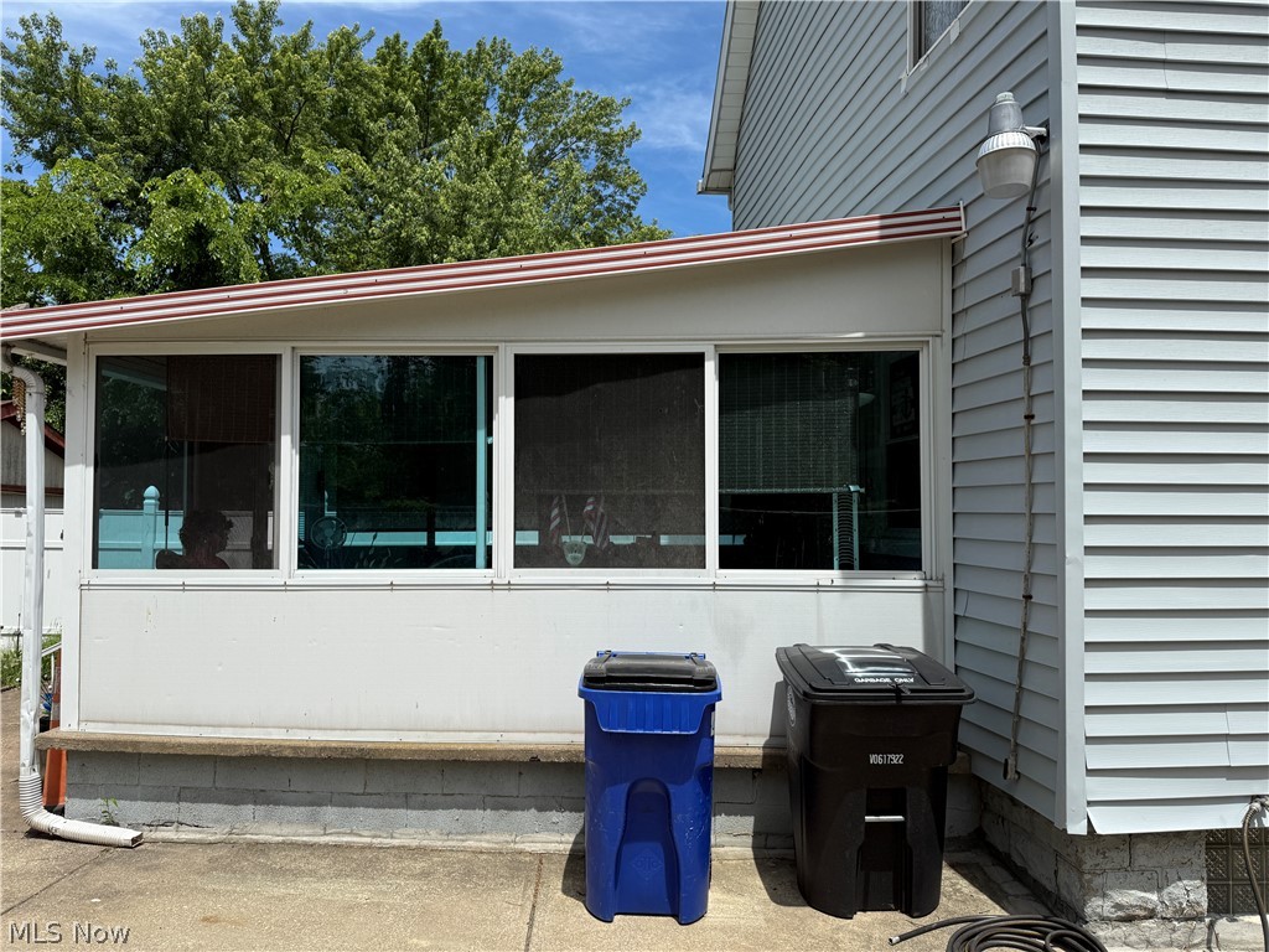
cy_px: 476
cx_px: 634
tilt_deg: +1.8
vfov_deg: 56.8
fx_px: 880
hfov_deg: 71.6
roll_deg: +0.2
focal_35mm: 24
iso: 80
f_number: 1.78
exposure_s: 1/5714
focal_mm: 6.76
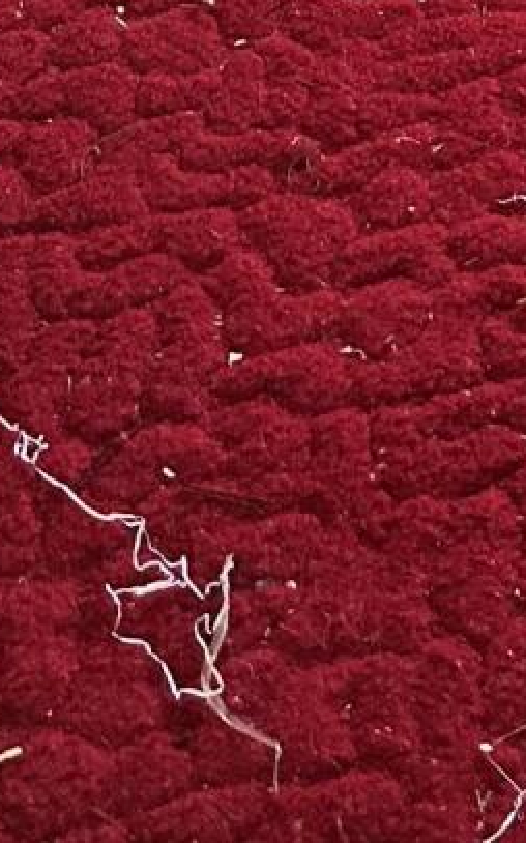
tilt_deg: -22.0
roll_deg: -1.3
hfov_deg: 10.1
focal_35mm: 125
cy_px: -895
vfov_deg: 13.9
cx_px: 793
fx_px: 2870
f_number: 1.78
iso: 250
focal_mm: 6.86
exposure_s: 1/66
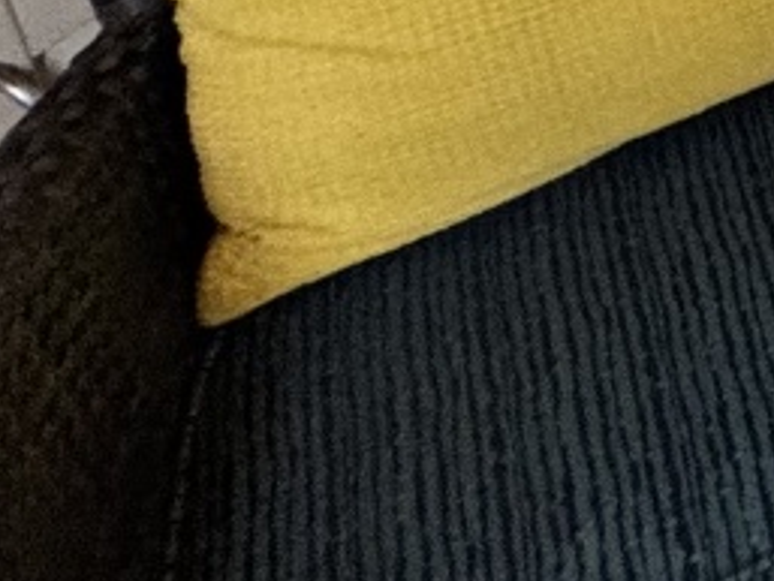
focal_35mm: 87
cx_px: 2229
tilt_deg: -16.0
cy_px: -915
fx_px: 1946
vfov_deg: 12.4
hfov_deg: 12.1
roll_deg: -0.6
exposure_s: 1/99
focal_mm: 2.22
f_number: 2.2
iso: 160
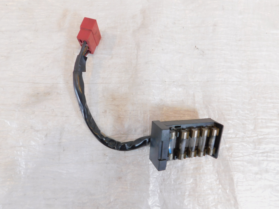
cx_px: 140
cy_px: 104
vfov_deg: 58.9
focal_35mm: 23
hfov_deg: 73.9
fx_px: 185
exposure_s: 1/30
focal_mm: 4
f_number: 3
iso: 180
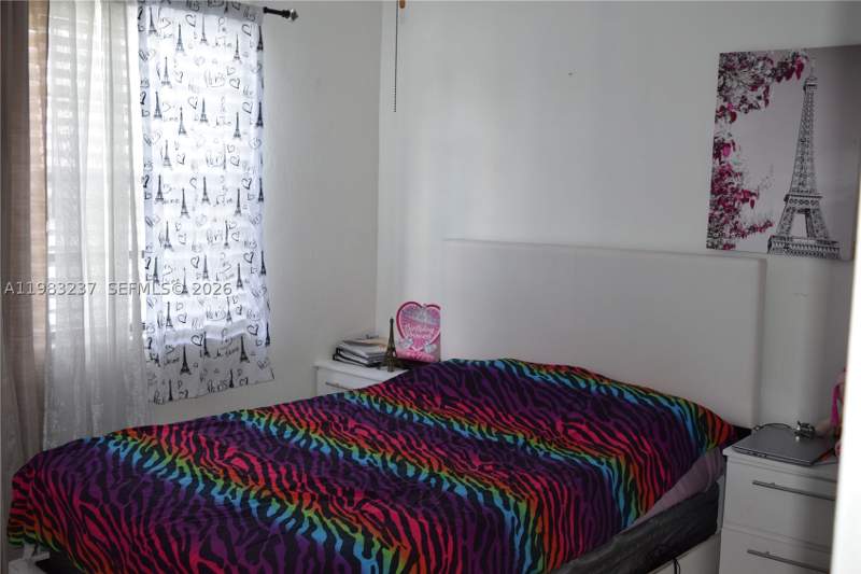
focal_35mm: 36
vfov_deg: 36.9
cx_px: 430
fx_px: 861
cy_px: 287
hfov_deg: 53.1
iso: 800
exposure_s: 1/125
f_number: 5.6
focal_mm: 24
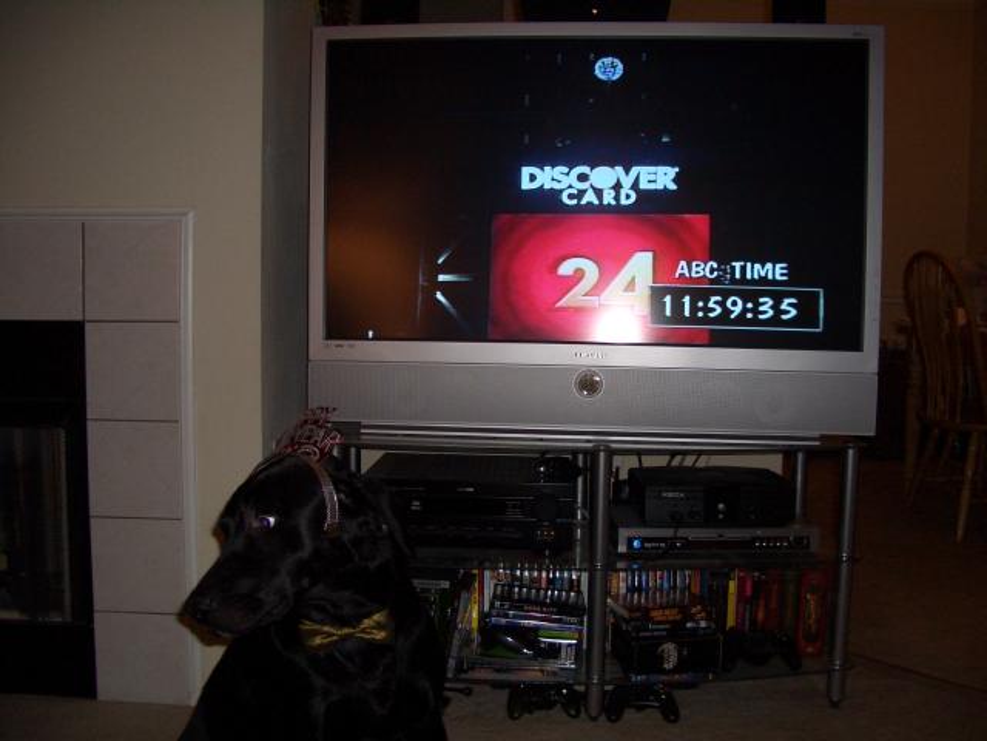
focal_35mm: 35
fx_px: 998
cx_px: 494
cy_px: 370
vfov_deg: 40.7
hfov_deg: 52.6
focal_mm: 5.8
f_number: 2.6
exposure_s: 1/60
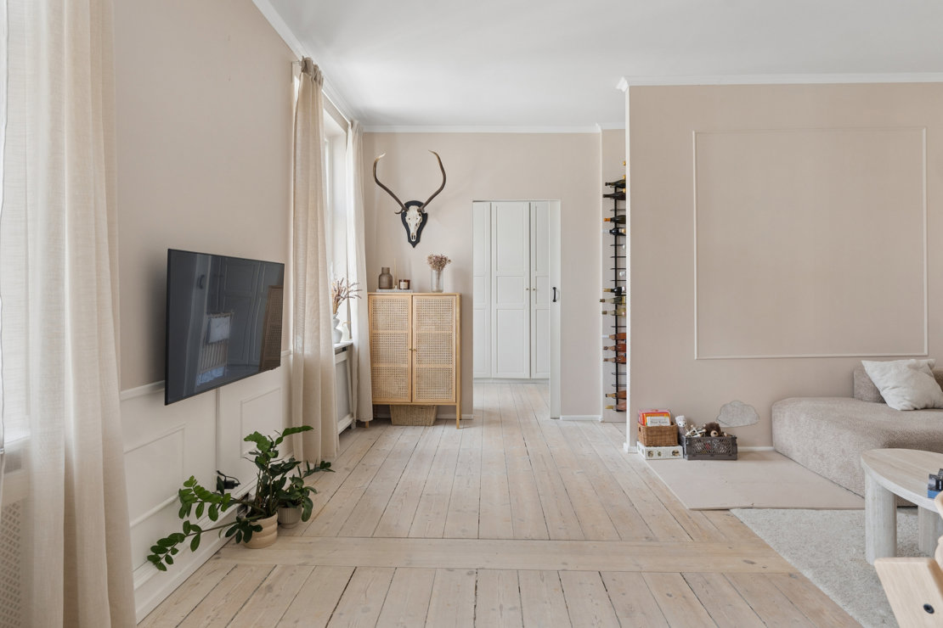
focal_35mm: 21
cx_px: 472
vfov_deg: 59.5
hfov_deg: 81.2
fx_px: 550
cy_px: 314
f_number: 8
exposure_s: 1/25
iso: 200
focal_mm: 14
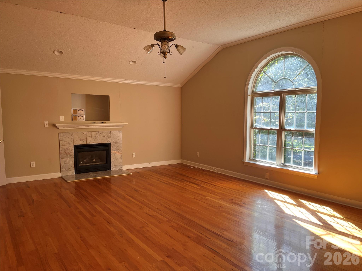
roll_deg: +0.1
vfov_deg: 53.1
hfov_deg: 67.3
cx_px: 181
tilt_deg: -5.8
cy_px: 136
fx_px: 272
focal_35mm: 26
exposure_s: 1/121
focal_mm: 5.1
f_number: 1.6
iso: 64
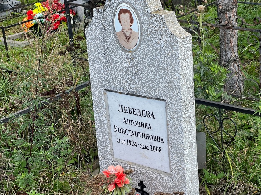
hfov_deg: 25.3
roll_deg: +6.6
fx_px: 581
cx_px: 130
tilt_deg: -19.1
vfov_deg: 19.1
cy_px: 98
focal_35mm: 77
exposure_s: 1/195
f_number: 2.8
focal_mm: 9
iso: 32
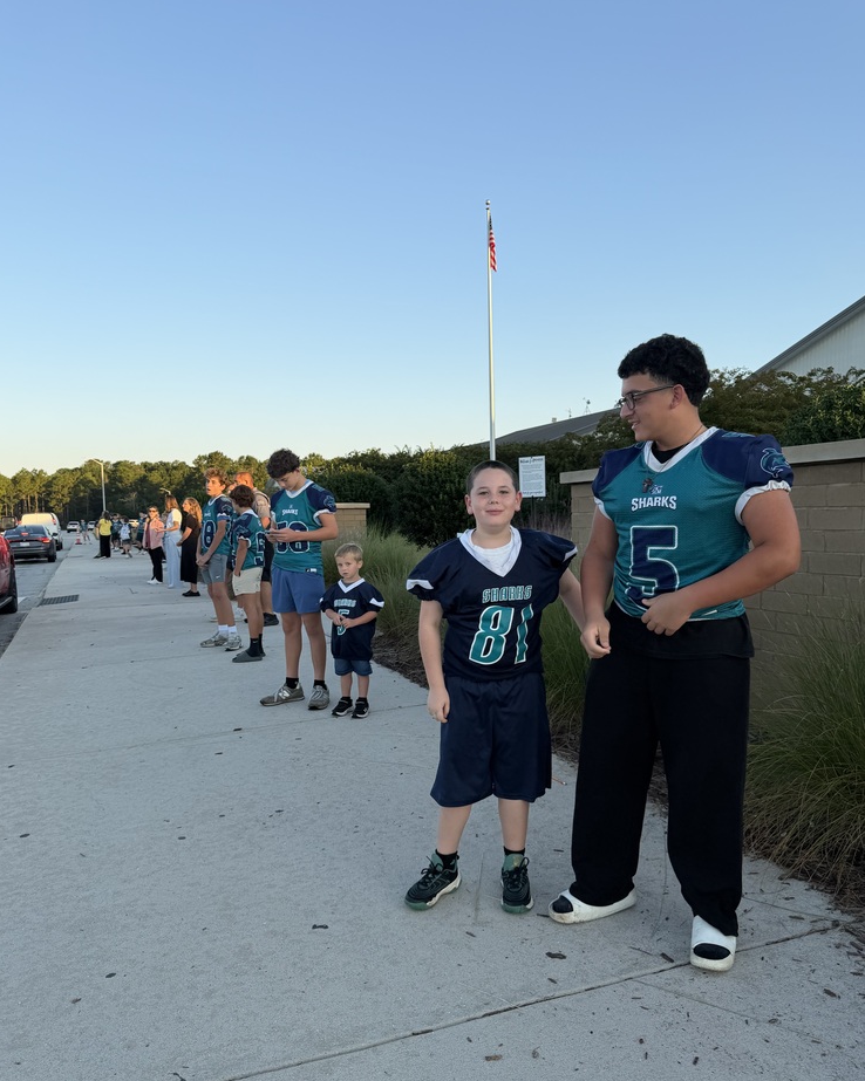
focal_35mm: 26
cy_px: 575
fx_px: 832
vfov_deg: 66.0
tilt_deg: -7.3
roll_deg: +1.0
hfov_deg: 54.9
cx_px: 417
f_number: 1.78
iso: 80
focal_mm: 6.76
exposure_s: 1/1337
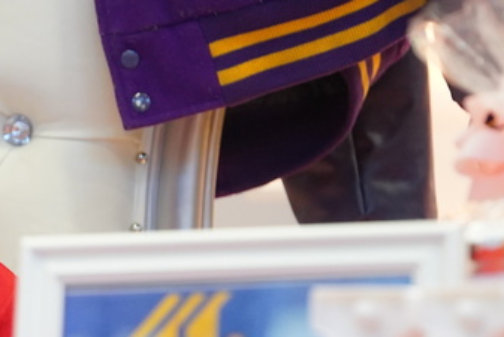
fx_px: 8431
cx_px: -138
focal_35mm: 602
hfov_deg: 3.4
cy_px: 234
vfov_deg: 2.3
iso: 4000
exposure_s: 1/200
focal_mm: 198
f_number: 4
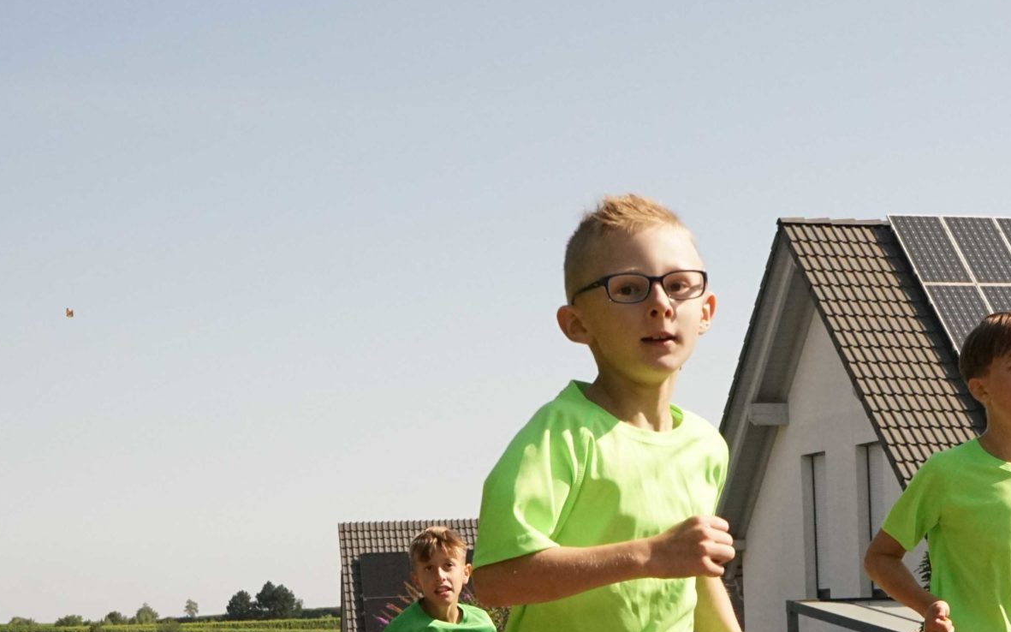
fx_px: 2617
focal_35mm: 95
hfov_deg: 21.7
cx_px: 699
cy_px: 639
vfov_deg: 13.6
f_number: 10
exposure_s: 1/3200
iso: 2500
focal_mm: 43
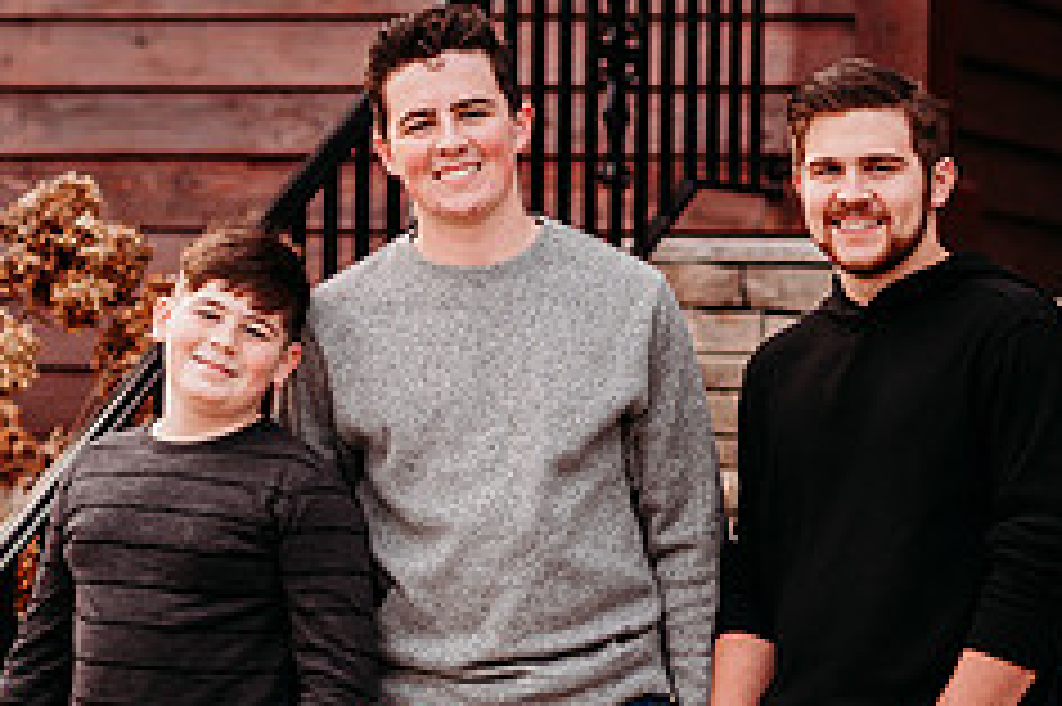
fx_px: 6161
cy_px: 416
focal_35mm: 209
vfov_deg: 6.6
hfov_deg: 9.9
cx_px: 468
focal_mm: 85
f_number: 2.2
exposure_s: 1/500
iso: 250
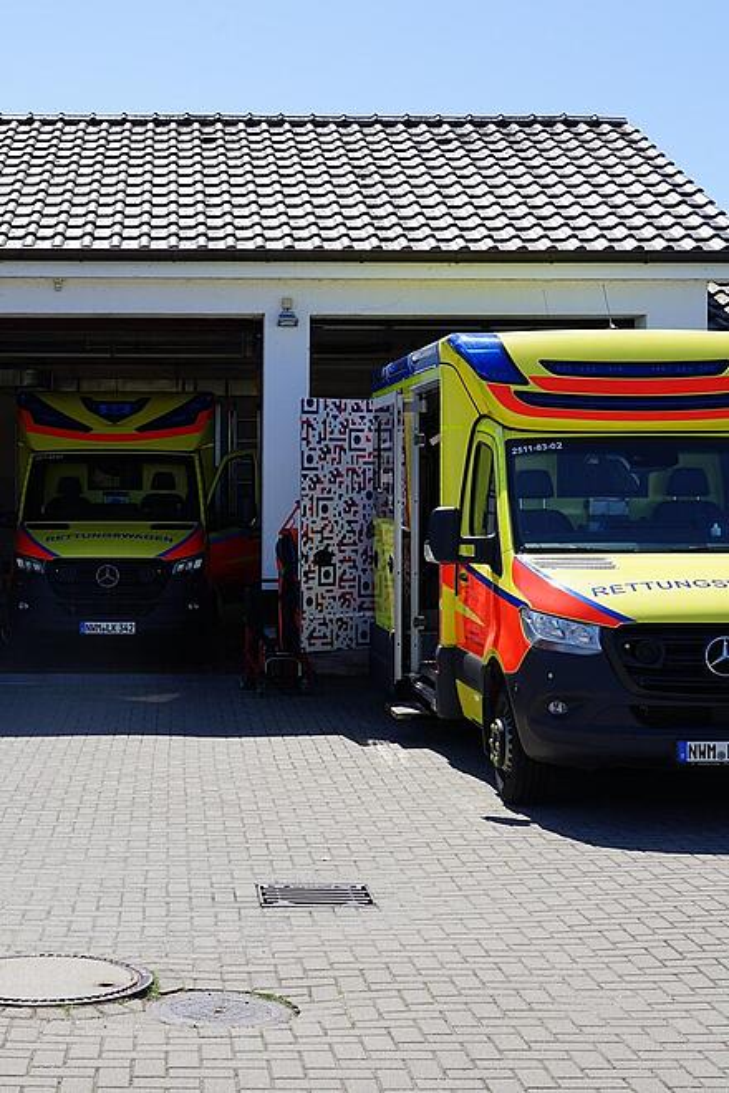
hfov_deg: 35.1
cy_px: 546
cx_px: 364
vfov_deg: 50.7
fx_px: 1154
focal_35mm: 38
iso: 100
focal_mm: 38
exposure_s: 1/125
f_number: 11
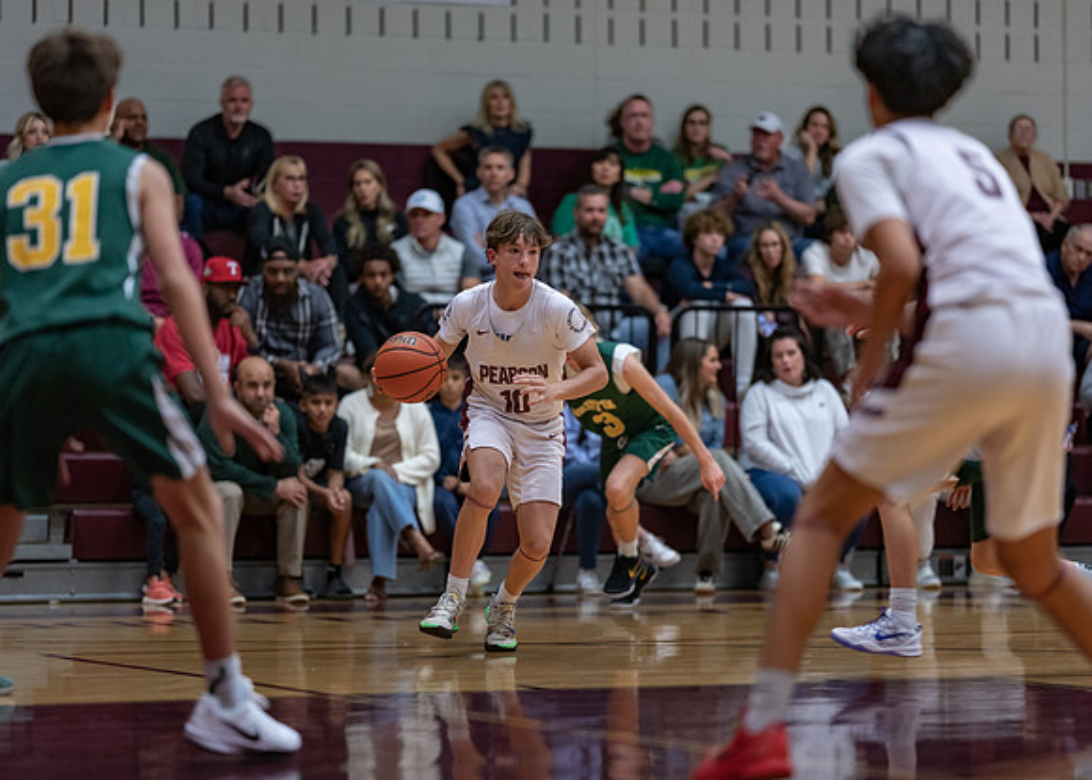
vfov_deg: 10.2
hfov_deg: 14.2
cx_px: 546
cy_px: 390
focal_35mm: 141
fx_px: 4386
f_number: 1.8
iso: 1250
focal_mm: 135
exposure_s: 1/1000
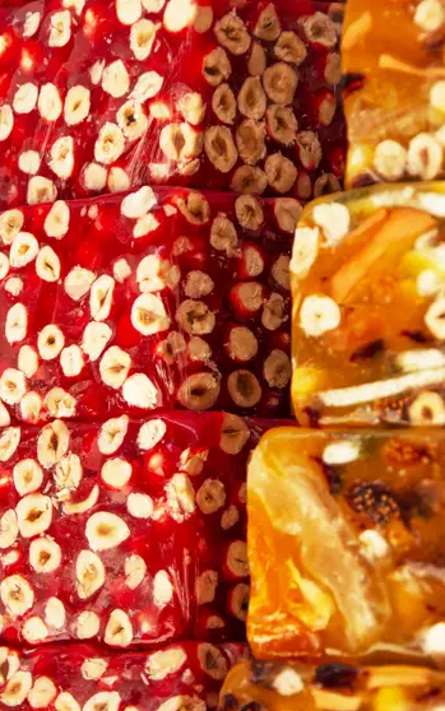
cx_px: 199
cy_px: 368
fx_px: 2870
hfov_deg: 8.9
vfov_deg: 14.1
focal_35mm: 148
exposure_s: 1/250
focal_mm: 60
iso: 200
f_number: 4.5
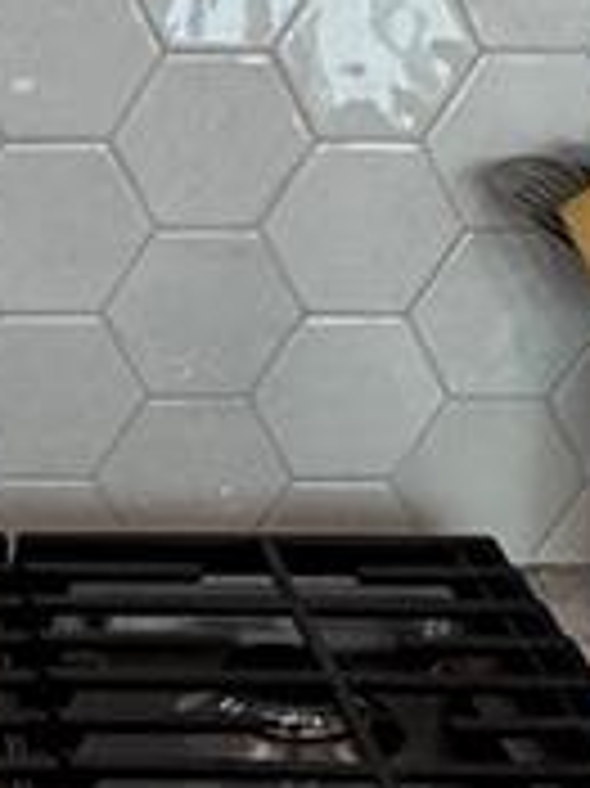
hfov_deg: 14.6
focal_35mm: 96
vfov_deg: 20.5
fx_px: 2184
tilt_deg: -17.8
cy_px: 383
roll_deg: +0.2
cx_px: -203
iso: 200
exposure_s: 1/120
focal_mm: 2.22
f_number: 2.2
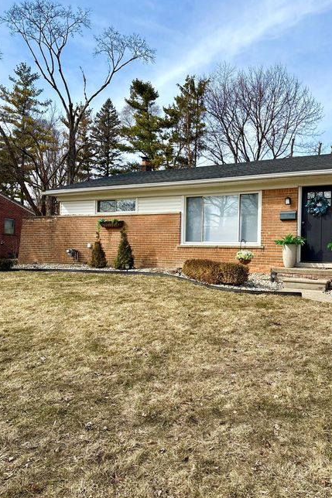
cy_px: 243
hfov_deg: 46.2
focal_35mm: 28
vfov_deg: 65.5
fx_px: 388
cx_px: 190
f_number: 1.6
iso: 50
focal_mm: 5.96
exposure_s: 1/2283
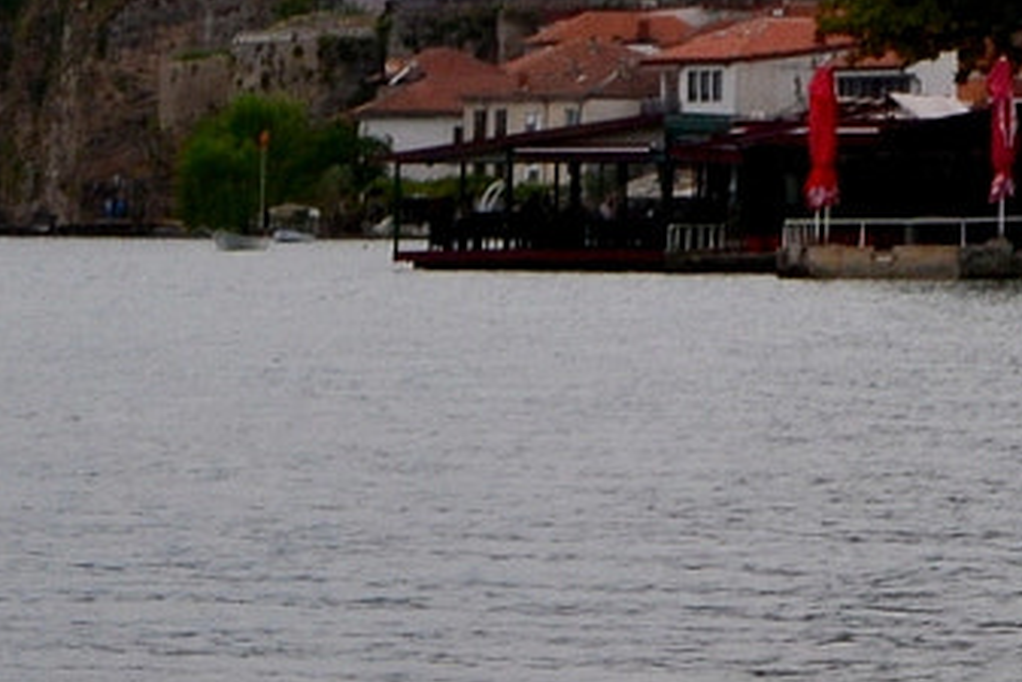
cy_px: 970
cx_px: -1168
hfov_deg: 8.5
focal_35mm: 228
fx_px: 6475
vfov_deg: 6.0
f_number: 11
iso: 400
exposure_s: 1/400
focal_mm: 32
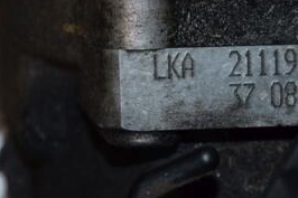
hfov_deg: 5.8
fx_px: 2938
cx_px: 189
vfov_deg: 3.9
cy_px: 123
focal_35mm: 355
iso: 800
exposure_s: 1/60
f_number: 5.6
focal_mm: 105
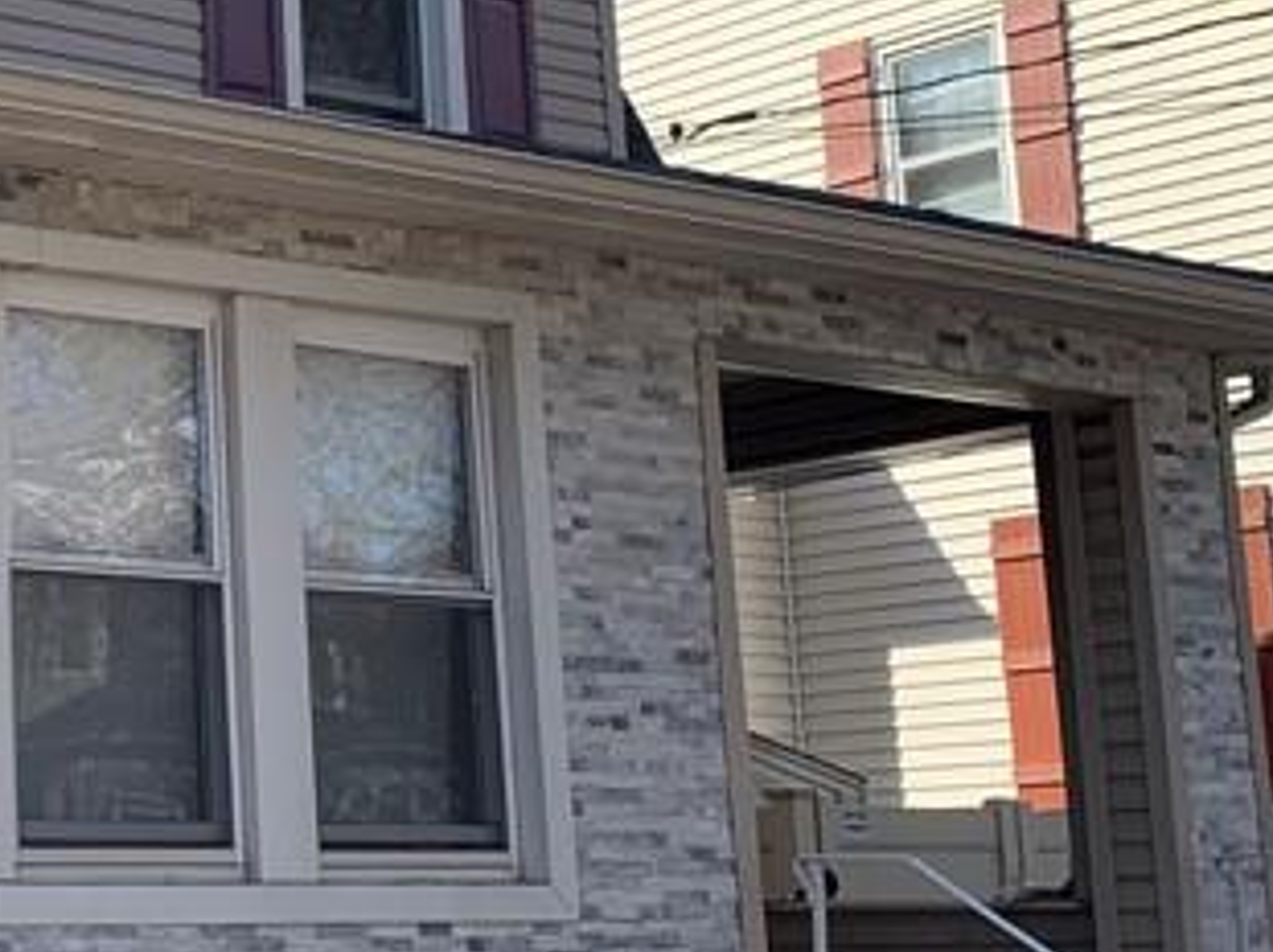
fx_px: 3160
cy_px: 295
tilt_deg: +10.6
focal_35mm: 86
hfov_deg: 21.8
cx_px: -66
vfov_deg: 17.1
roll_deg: +2.6
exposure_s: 1/1634
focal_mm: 4.25
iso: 25
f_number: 1.8
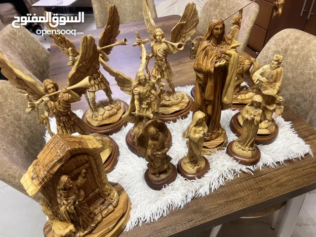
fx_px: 237
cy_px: 118
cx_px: 158
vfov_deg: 53.1
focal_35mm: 26
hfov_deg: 67.3
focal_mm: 5.7
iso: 250
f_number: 1.5
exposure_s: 1/50
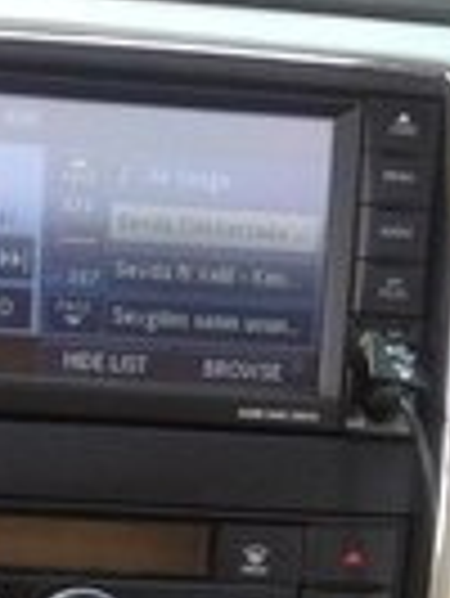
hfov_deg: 12.0
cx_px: 58
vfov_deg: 14.3
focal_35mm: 123
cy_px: 1034
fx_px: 2129
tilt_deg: -32.6
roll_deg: -7.0
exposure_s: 1/120
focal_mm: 4.12
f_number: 2.4
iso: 80
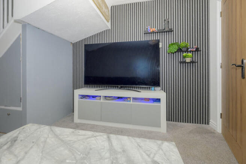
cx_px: 123
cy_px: 82
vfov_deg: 81.2
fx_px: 96
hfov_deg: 104.2
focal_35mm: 14
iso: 320
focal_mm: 14
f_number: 6.3
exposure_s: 1/125
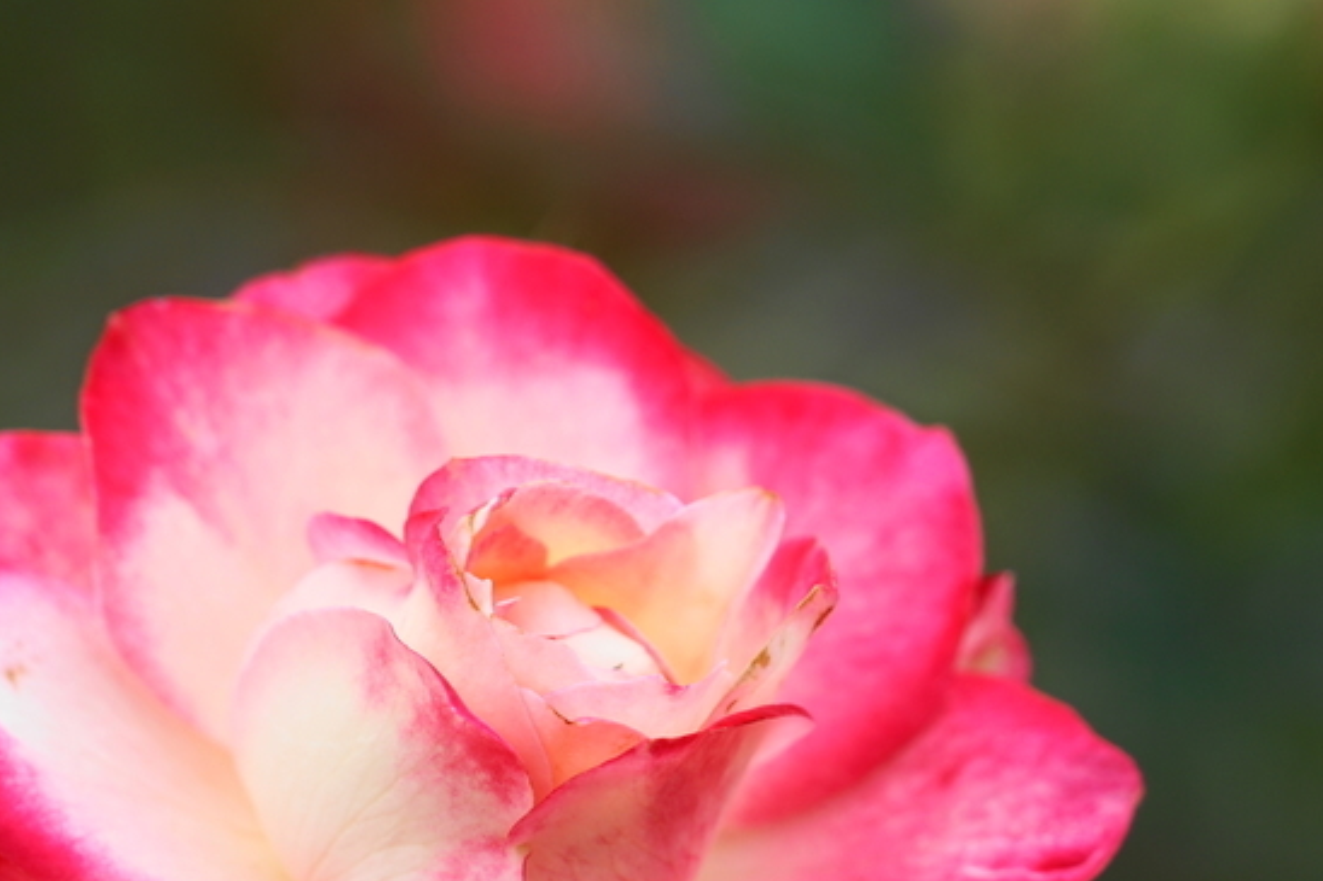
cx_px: 451
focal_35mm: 432
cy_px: 704
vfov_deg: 3.2
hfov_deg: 4.8
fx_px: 15870
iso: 100
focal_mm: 231
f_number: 5.6
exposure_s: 1/250
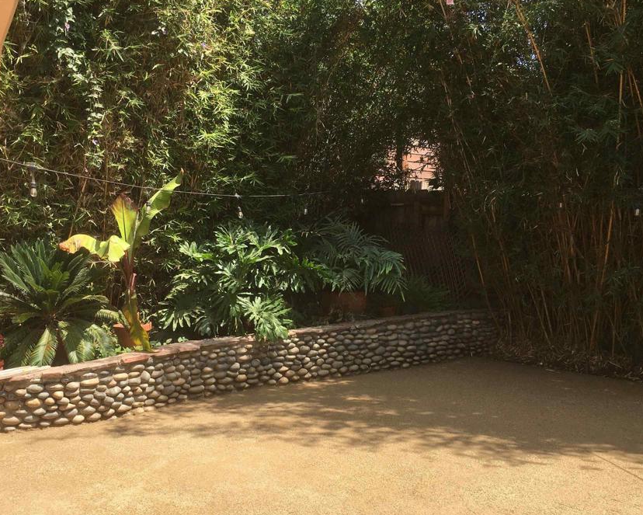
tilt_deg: -4.4
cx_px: 280
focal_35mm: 35
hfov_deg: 51.4
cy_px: 294
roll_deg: +0.8
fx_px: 666
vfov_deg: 42.1
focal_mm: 4.15
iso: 25
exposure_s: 1/739
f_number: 2.2
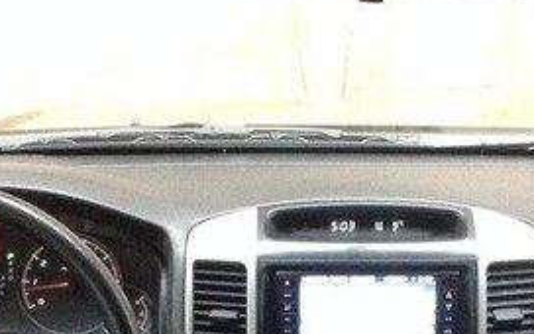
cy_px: 457
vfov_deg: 13.9
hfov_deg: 23.0
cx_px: 342
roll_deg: -2.5
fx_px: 1310
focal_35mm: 90
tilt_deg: -27.0
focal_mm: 4.28
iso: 640
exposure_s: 1/15
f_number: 2.4
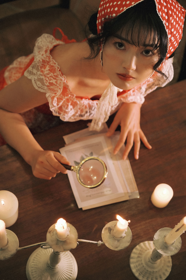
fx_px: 597
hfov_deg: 17.7
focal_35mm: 77
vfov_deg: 26.3
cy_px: 140
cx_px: 93
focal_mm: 51.6
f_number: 2.8
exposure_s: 1/30
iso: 160
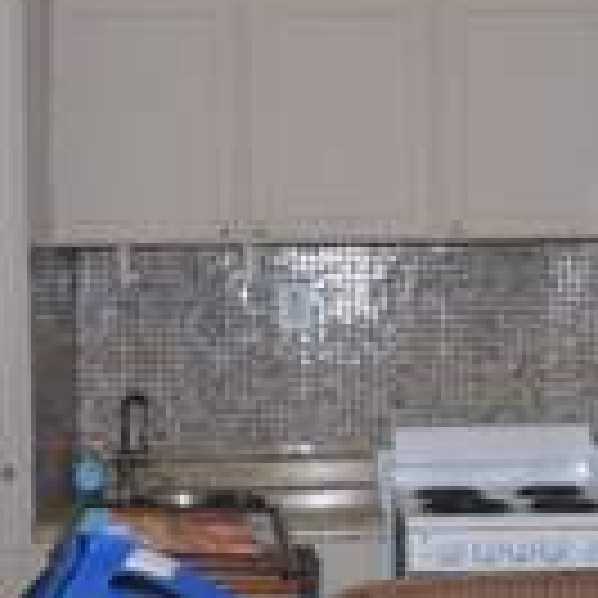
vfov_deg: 20.2
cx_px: 396
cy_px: 290
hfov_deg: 20.1
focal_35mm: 86
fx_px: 1681
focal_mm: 28
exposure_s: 1/60
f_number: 22
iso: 6400
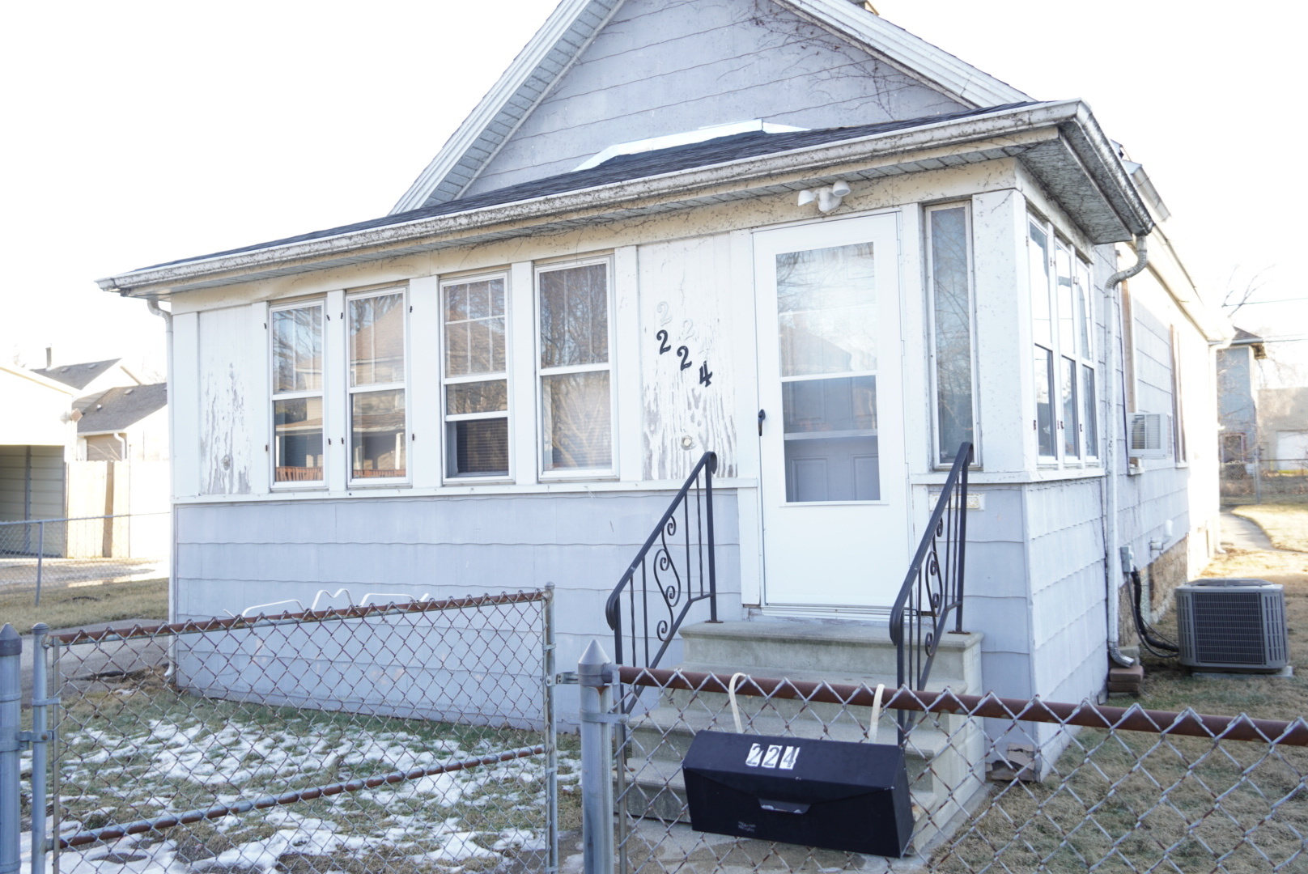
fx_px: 1091
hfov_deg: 61.9
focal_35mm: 30
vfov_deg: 43.7
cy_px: 437
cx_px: 654
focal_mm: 20
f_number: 4
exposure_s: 1/45
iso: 100
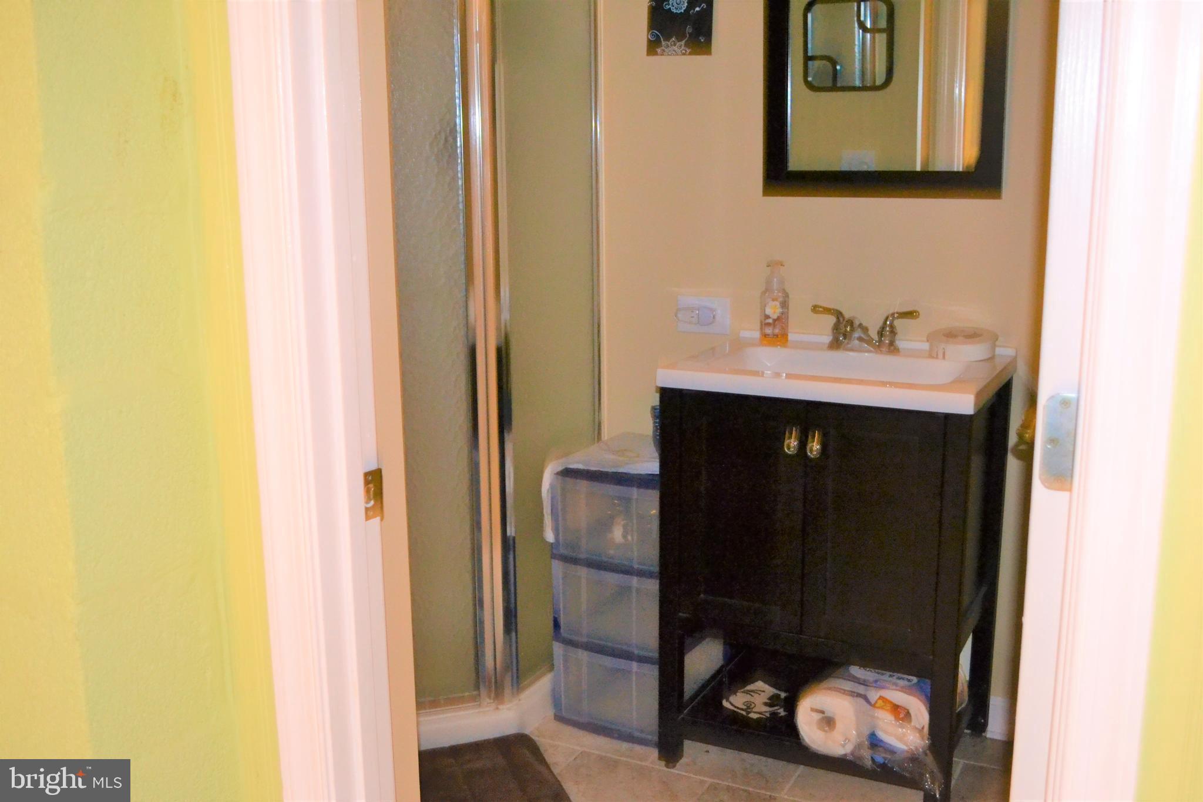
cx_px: 602
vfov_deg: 36.9
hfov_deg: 53.1
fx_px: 1203
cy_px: 401
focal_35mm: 36
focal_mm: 24
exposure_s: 1/60
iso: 2800
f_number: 4
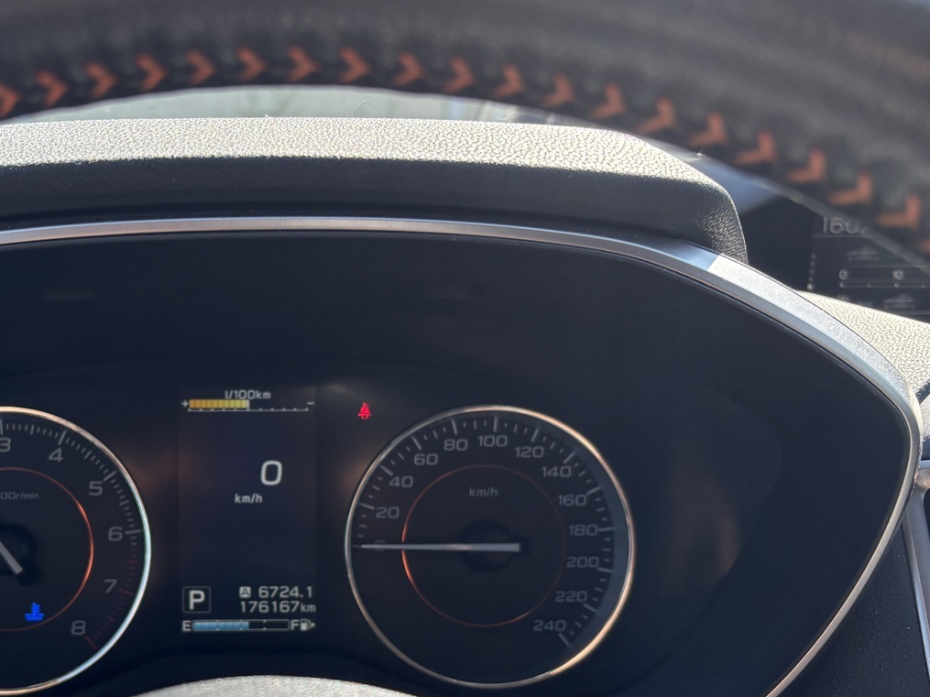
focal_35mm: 41
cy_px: 493
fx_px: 1101
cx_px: 240
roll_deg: -2.3
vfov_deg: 34.6
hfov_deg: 44.4
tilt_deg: -18.9
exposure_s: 1/641
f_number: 1.6
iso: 64
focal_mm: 5.96
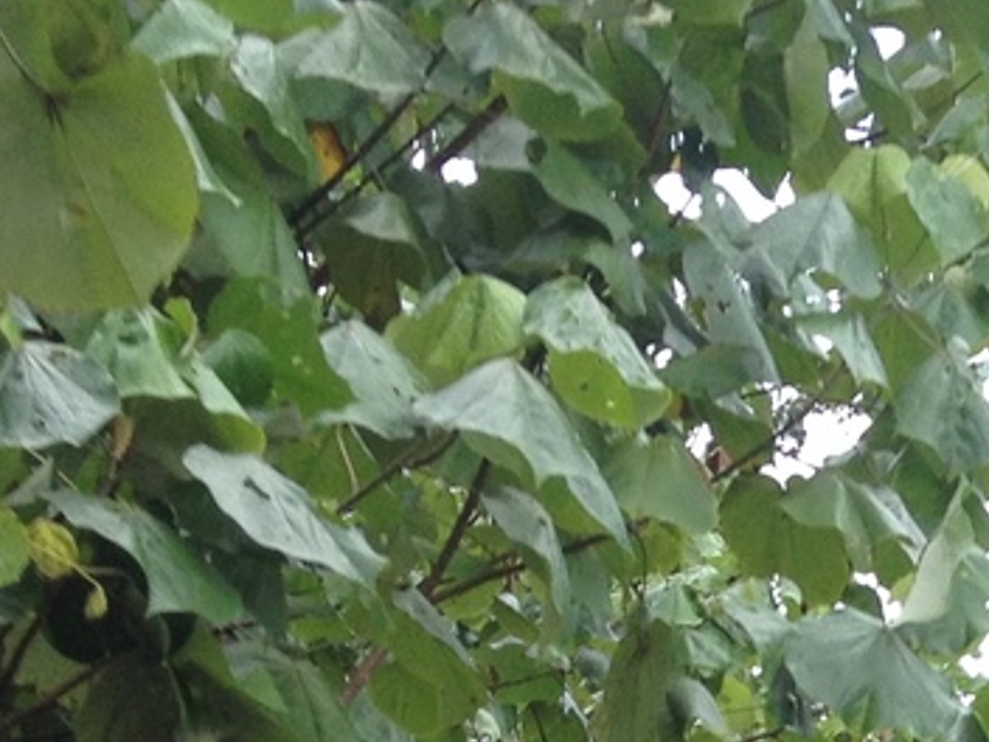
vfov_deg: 8.8
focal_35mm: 159
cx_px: 1610
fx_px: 4543
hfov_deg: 11.7
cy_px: 1515
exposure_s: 1/326
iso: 50
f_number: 2.4
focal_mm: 4.28
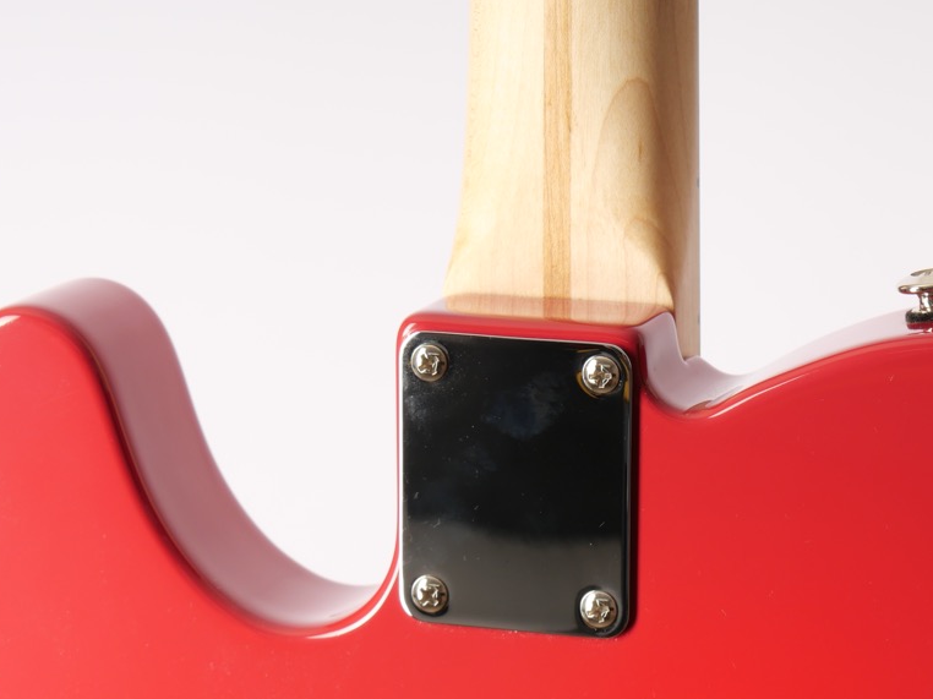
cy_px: 426
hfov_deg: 15.6
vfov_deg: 11.8
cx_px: 520
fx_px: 3395
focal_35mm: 126
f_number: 7.1
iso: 200
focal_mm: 40
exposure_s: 1/200
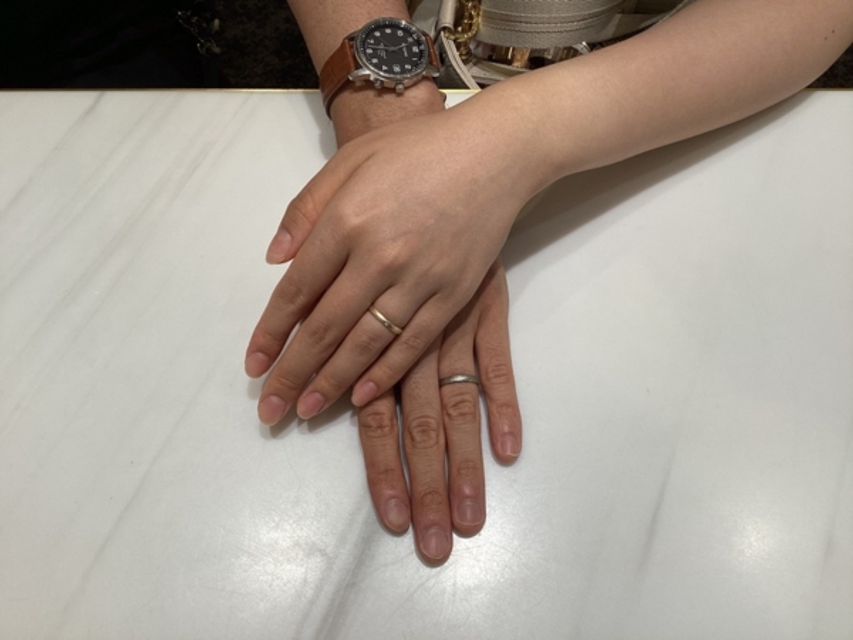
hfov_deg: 58.4
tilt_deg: -65.3
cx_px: 426
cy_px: 320
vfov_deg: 45.4
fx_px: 764
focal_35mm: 31
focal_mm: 3.3
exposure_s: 1/141
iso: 25
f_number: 2.4
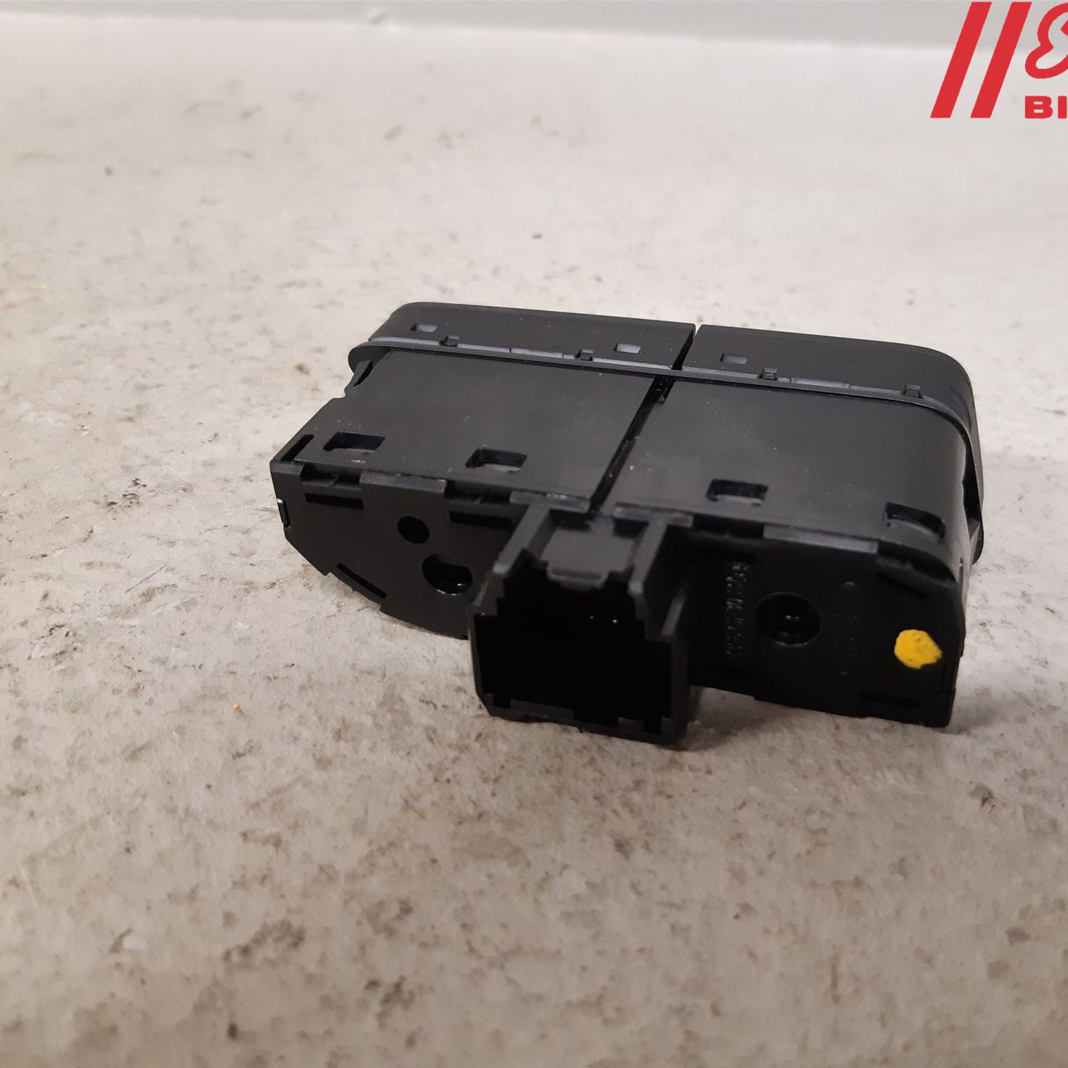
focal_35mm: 31
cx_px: 642
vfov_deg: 52.5
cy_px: 540
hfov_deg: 52.2
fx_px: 1082
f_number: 1.7
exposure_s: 1/50
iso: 320
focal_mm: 3.93
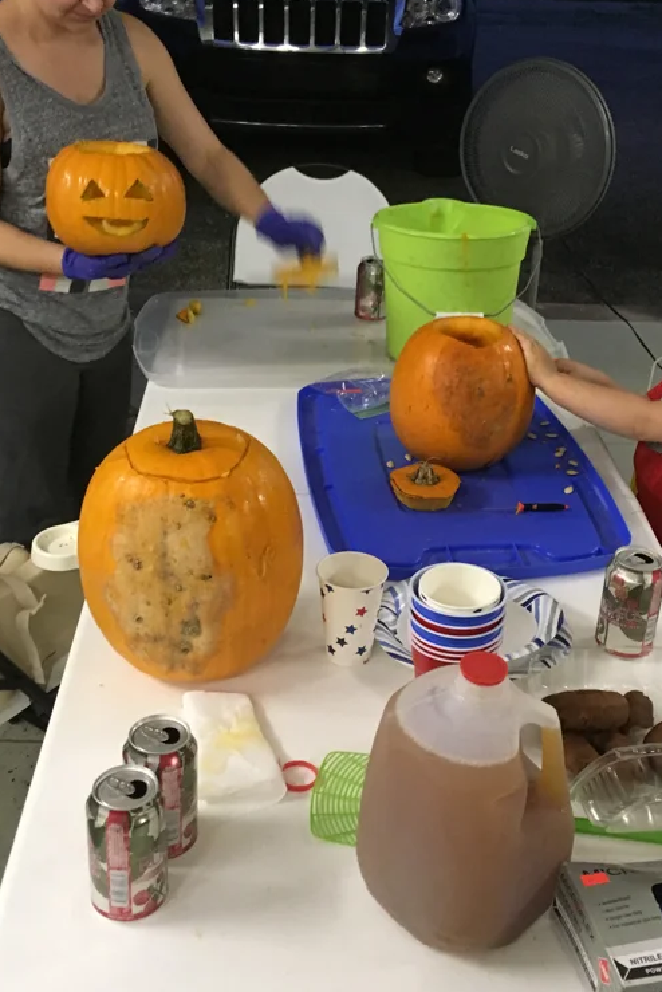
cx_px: 354
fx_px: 1212
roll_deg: -2.4
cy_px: 452
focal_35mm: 44
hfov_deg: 30.5
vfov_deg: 44.4
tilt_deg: -26.3
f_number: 2.2
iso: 200
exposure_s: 1/20
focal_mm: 4.15
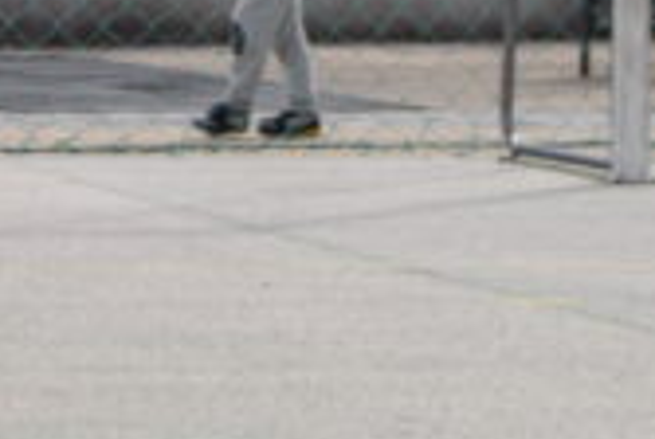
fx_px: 5632
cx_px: -702
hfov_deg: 6.4
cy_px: -118
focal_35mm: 309
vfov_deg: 4.5
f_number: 9
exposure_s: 1/320
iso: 200
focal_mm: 46
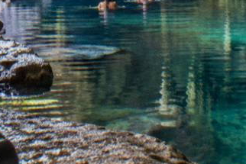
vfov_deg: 9.0
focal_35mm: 152
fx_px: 1039
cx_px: 225
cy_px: 8
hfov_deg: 13.4
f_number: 5.6
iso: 640
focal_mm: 49
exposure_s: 1/500
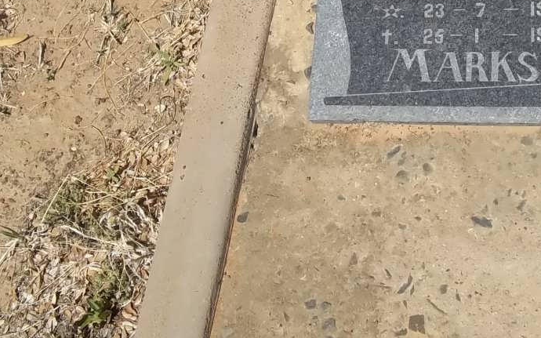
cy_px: 78
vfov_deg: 21.8
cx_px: 318
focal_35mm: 59
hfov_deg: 34.5
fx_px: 870
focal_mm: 5.7
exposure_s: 1/640
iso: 80
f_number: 5.5
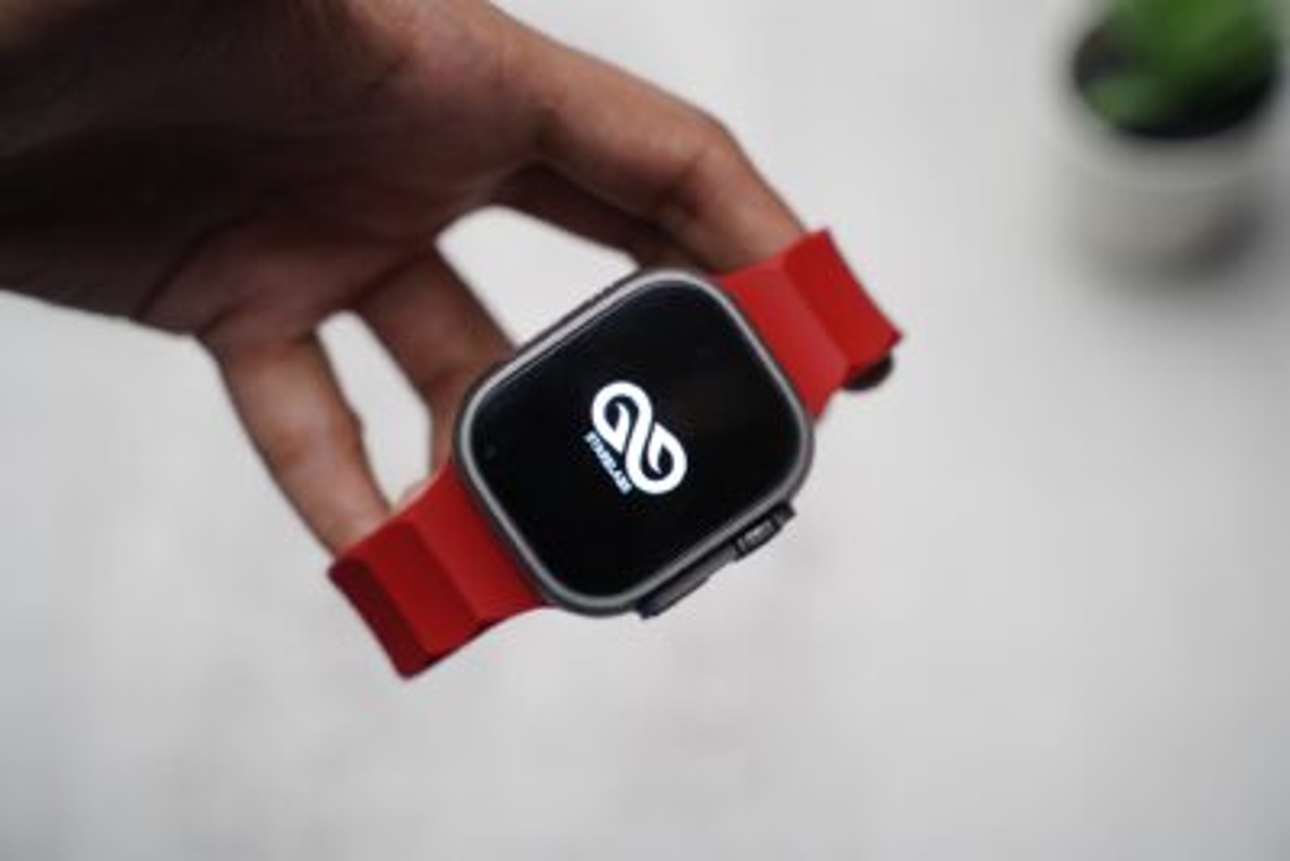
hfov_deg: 31.4
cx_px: 645
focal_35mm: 64
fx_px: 2294
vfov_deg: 21.3
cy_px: 430
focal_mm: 64
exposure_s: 1/80
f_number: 4
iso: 1000
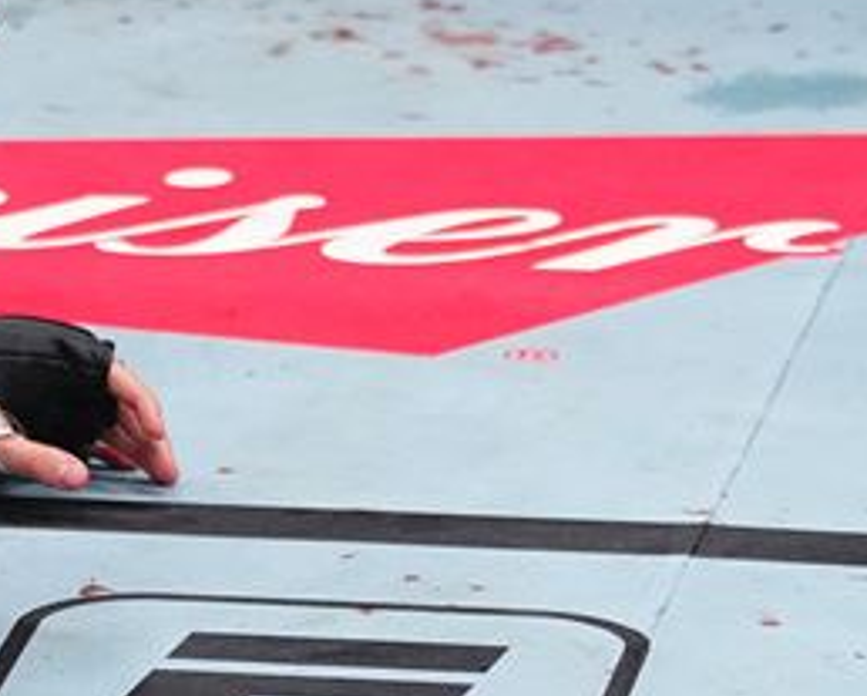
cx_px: -541
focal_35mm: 361
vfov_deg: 4.3
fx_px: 9274
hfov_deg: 5.3
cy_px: -71
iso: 3200
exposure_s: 1/1250
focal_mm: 92
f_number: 3.2
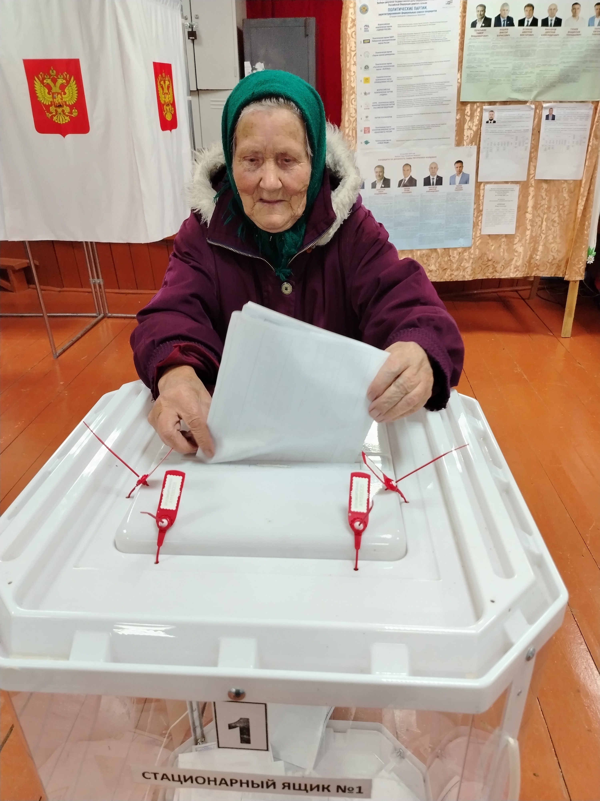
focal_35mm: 24
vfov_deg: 71.6
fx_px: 555
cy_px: 400
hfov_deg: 56.8
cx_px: 300
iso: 475
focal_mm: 5.25
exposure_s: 1/50
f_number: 1.75
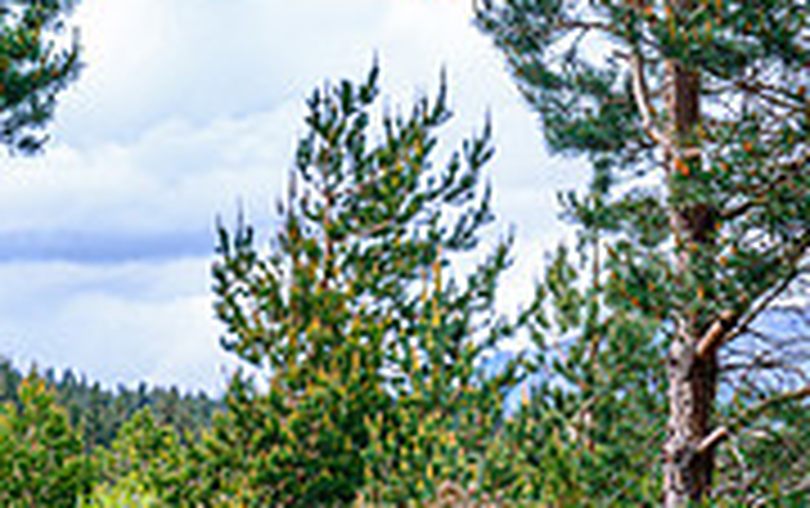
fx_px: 3934
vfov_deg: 7.4
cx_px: 238
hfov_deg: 11.7
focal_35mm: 178
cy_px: 405
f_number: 8
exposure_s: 1/100
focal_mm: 70
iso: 400
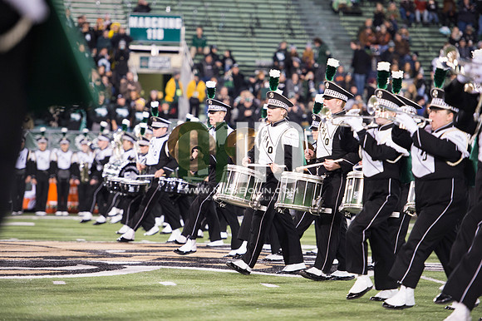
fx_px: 2275
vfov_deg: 8.1
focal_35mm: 170
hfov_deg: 12.1
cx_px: 241
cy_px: 160
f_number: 2.8
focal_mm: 170
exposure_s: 1/400
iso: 2500
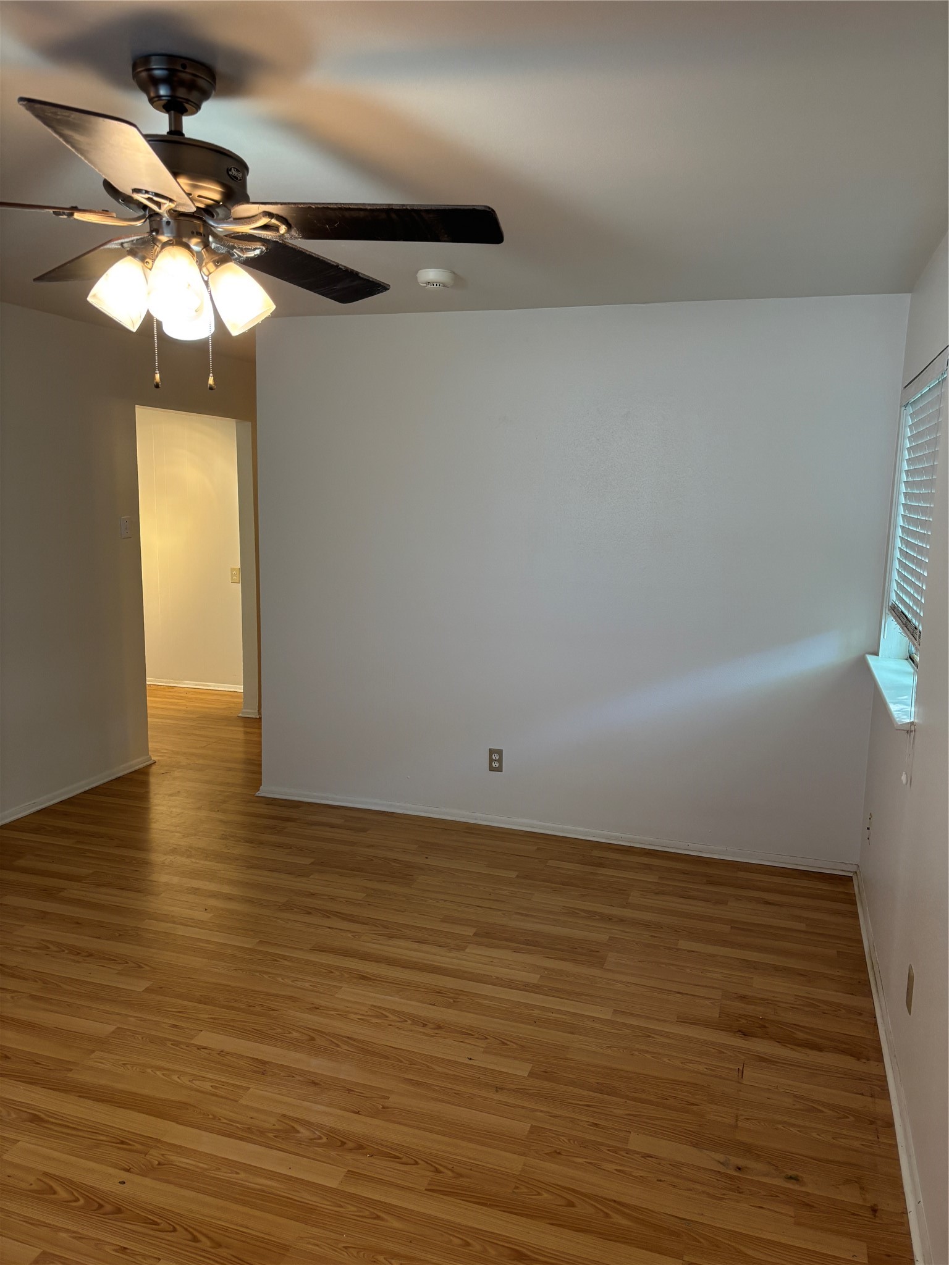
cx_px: 474
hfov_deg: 53.1
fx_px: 950
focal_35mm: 26
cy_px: 632
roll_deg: -1.3
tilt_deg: -8.2
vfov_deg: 67.3
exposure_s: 1/60
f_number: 1.6
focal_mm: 5.96
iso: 125
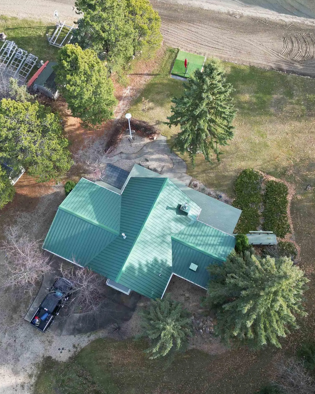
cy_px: 183
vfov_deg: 47.9
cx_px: 164
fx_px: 443
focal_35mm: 38
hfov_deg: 39.1
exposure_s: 1/350
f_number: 1.7
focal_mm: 6.72
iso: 120
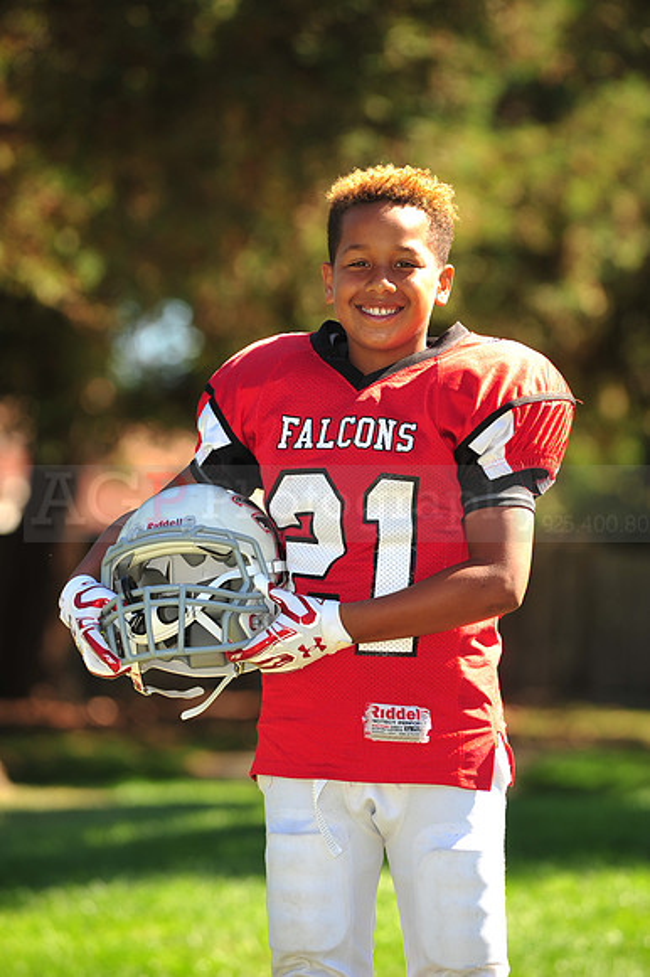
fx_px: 5423
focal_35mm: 200
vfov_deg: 10.3
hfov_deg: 6.9
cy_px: 488
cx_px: 325
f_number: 4.5
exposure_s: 1/250
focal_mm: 200
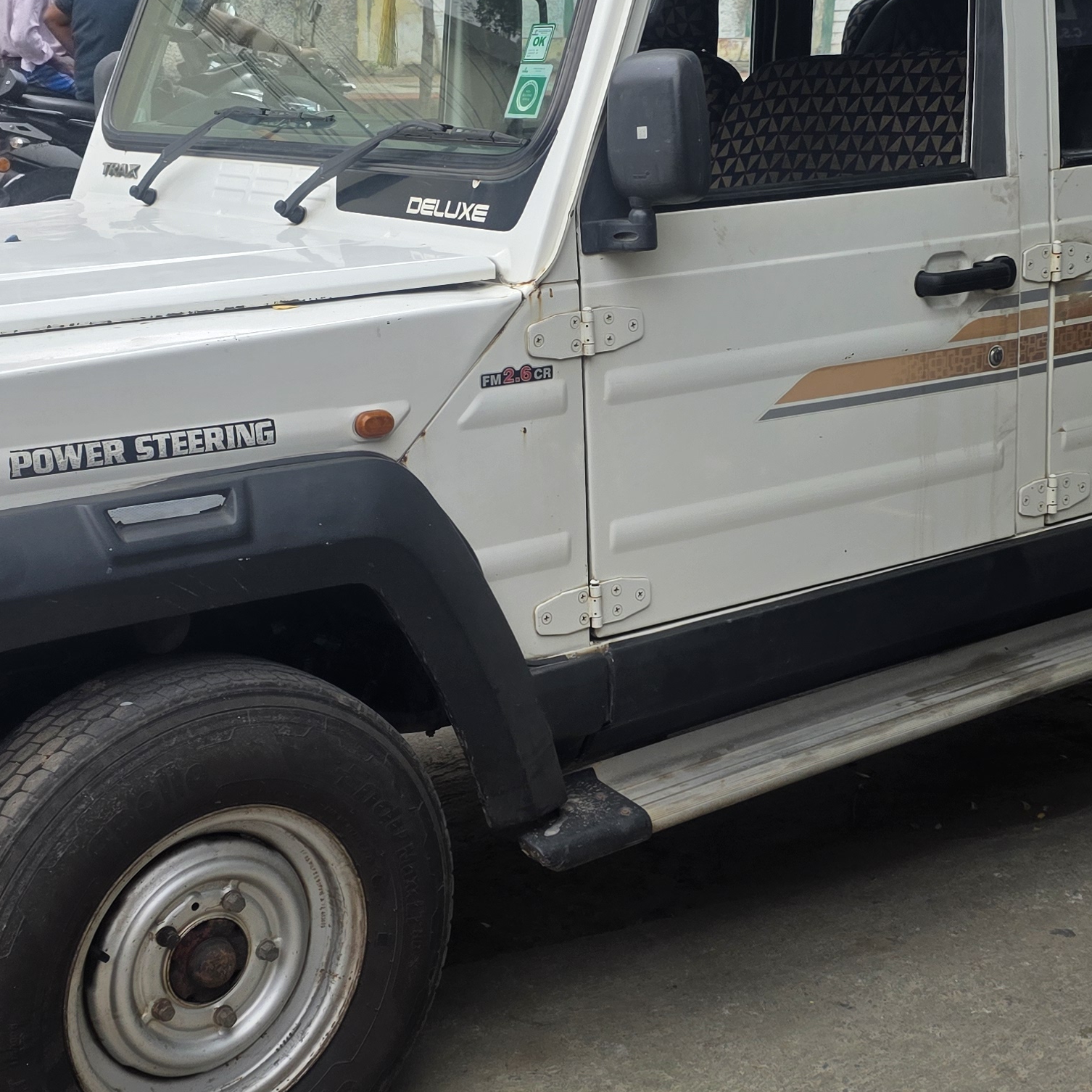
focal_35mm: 54
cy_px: 511
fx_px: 1927
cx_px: 578
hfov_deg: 31.6
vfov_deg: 31.6
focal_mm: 6.3
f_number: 1.7
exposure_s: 1/2175
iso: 80
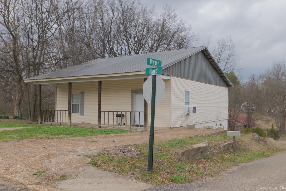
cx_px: 143
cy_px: 96
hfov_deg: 54.4
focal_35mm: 35
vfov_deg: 37.9
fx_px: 278
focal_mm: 35
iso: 160
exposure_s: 1/250
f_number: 5.6
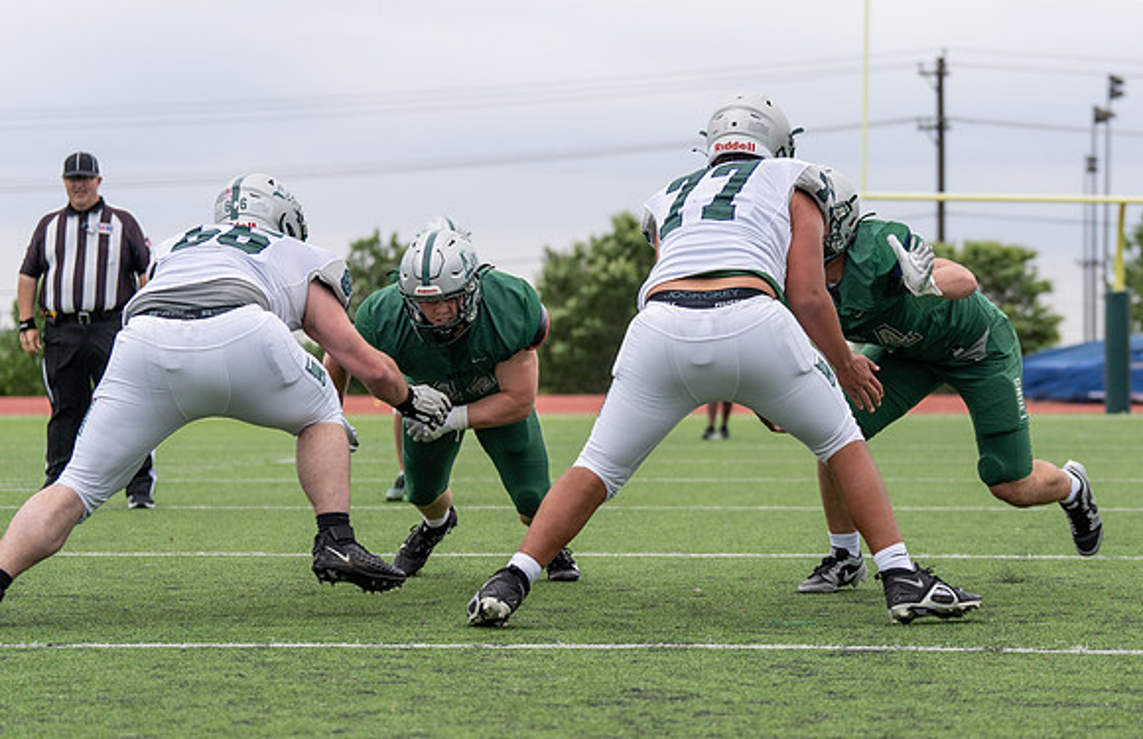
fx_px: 3561
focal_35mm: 113
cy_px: 405
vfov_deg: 11.8
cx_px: 833
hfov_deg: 18.1
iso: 250
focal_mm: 77
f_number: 2.8
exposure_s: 1/1250
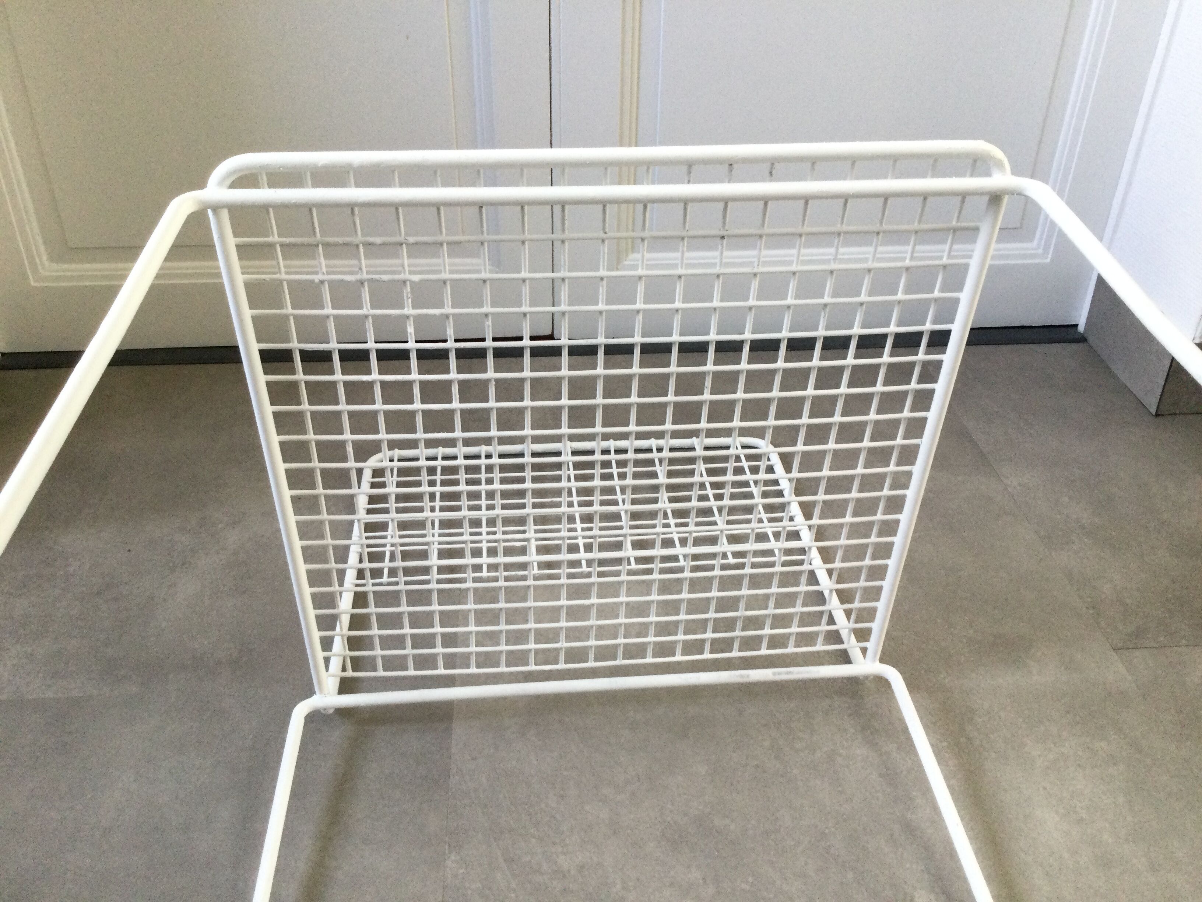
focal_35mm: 31
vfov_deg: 45.4
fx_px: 1076
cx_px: 601
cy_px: 451
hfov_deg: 58.4
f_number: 2.4
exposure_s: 1/33
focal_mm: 3.3
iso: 50
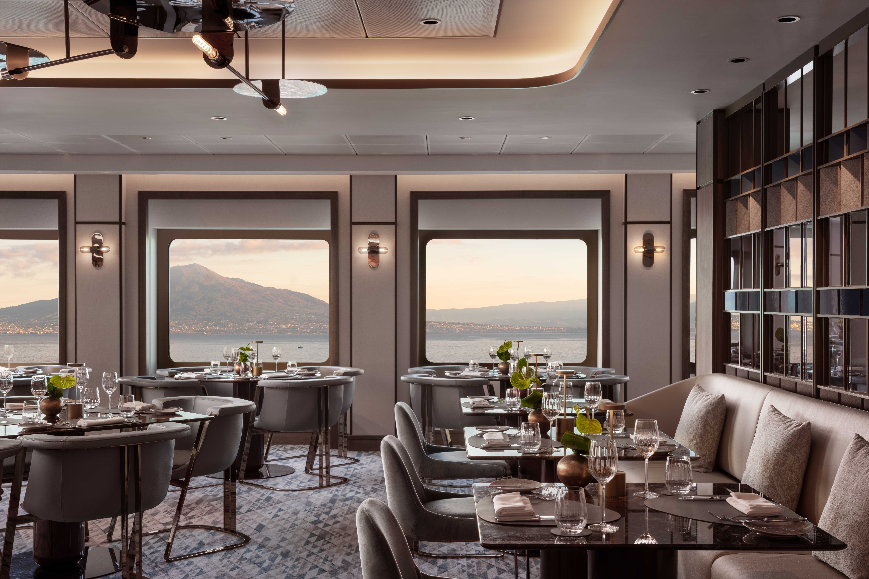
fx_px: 965
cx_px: 434
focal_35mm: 40
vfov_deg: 33.4
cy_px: 290
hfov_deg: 48.5
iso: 100
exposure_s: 1/1.67
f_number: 11
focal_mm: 40
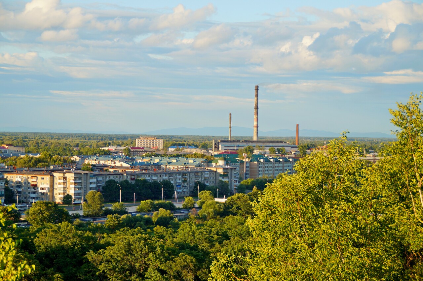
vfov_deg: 13.0
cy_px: 140
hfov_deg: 19.5
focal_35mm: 105
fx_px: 1233
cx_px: 212
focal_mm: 70
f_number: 5.6
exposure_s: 1/200
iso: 100
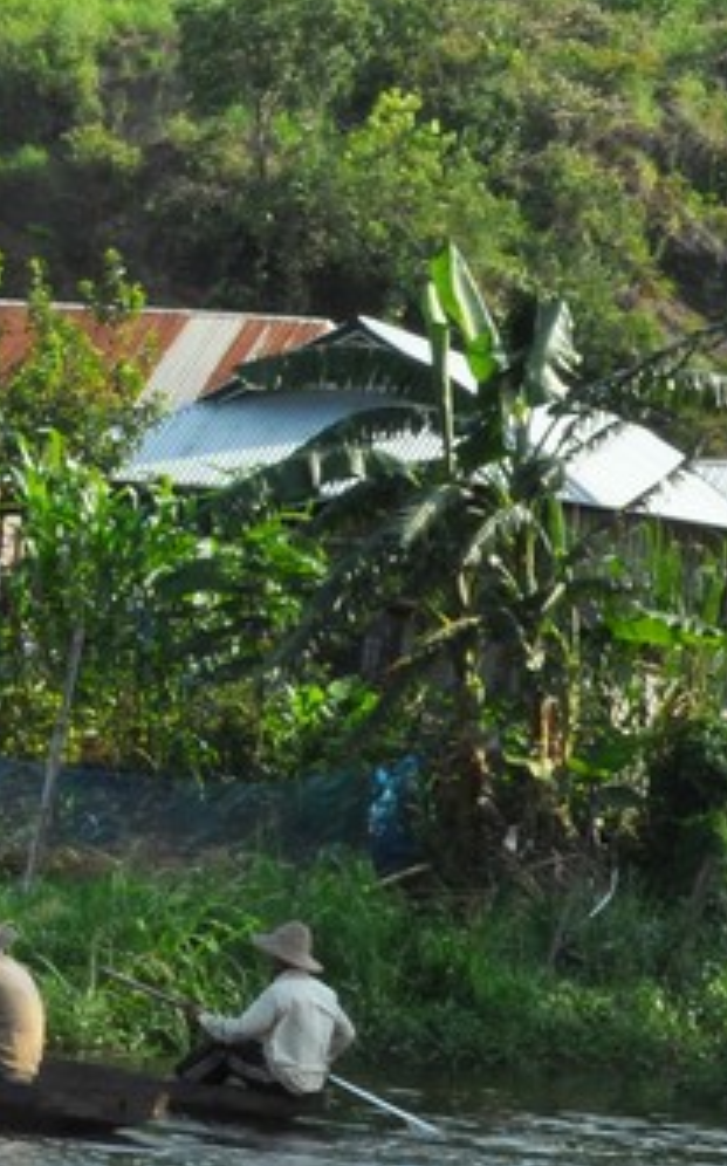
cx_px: -1004
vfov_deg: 12.0
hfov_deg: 7.1
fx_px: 5557
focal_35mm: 175
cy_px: 657
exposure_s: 1/80
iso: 800
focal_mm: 38
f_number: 25
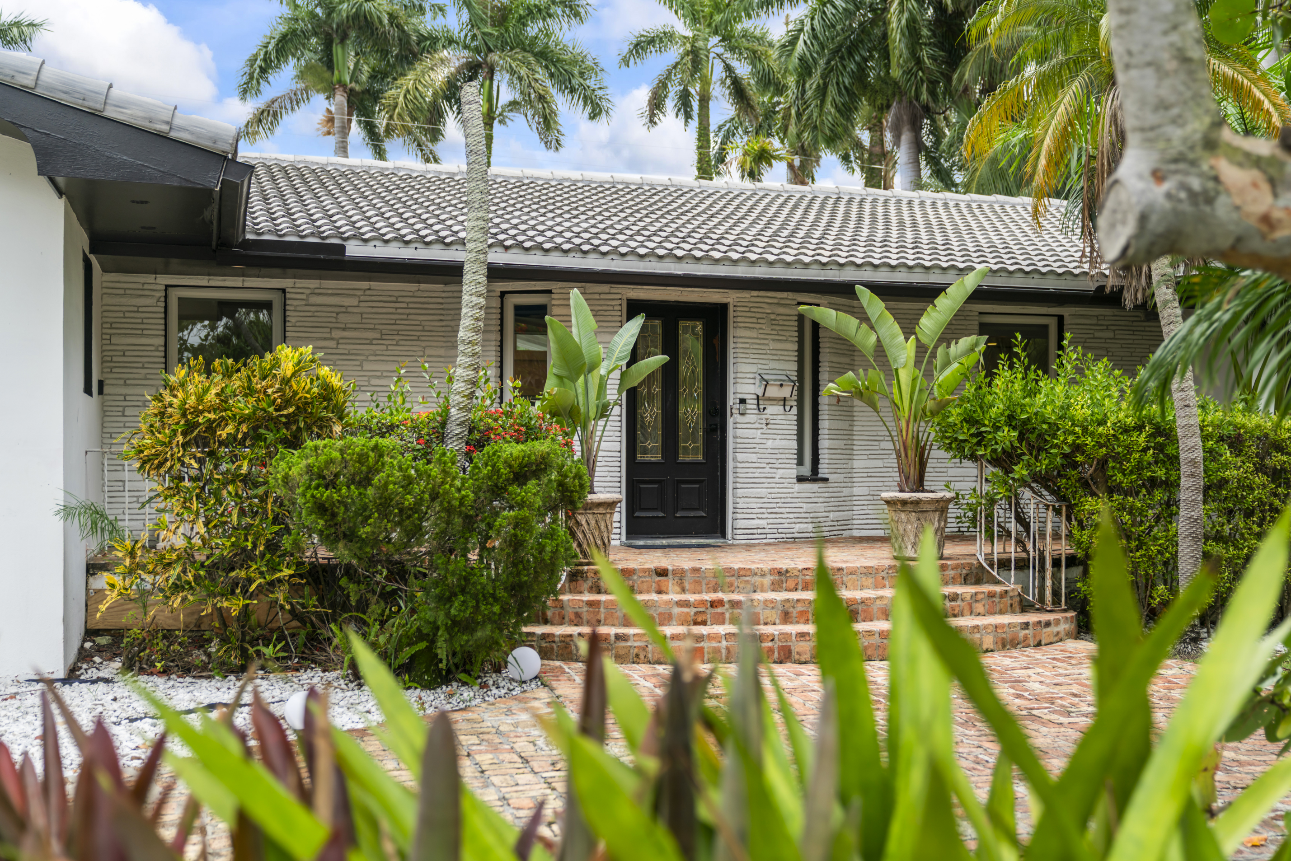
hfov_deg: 46.4
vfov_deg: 31.9
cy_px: 436
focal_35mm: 42
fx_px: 1506
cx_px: 676
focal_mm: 40
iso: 100
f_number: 2.8
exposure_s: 1/800
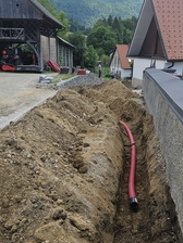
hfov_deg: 38.7
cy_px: 149
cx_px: 89
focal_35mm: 37
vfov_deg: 49.7
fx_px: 261
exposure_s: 1/1300
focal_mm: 5.4
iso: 40
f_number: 1.8
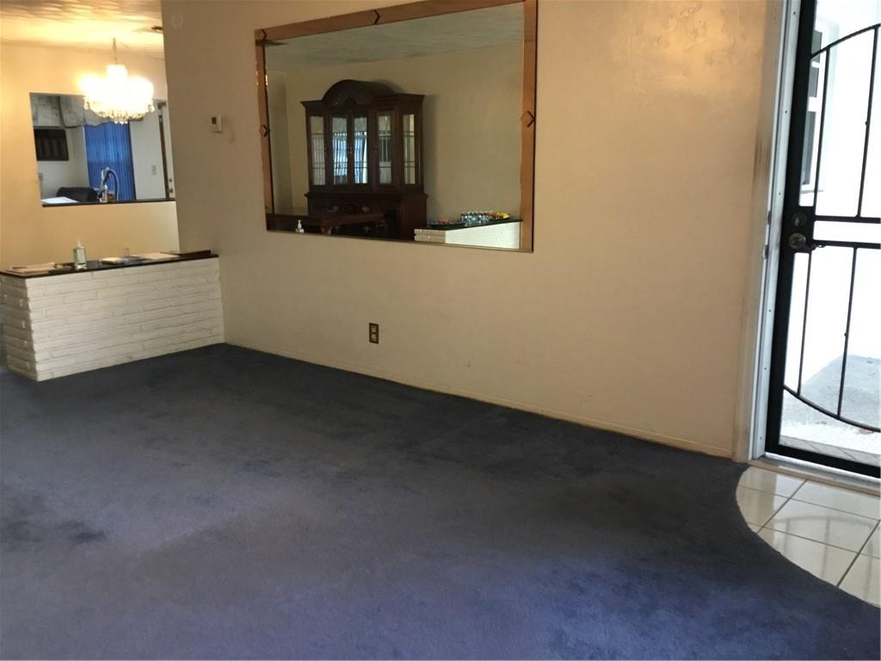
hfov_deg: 58.4
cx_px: 440
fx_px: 789
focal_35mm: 31
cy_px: 330
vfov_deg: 45.4
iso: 160
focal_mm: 3.3
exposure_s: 1/30
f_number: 2.4
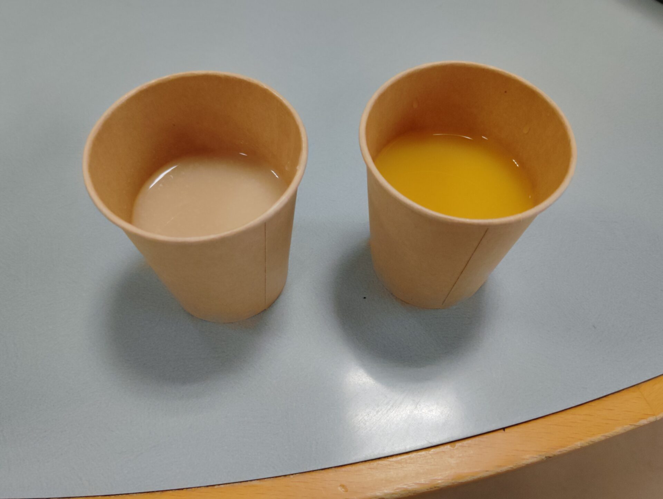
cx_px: 332
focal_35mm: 29
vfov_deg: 48.3
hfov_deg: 61.6
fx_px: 556
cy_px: 250
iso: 109
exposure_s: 1/50
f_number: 1.8
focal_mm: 4.25
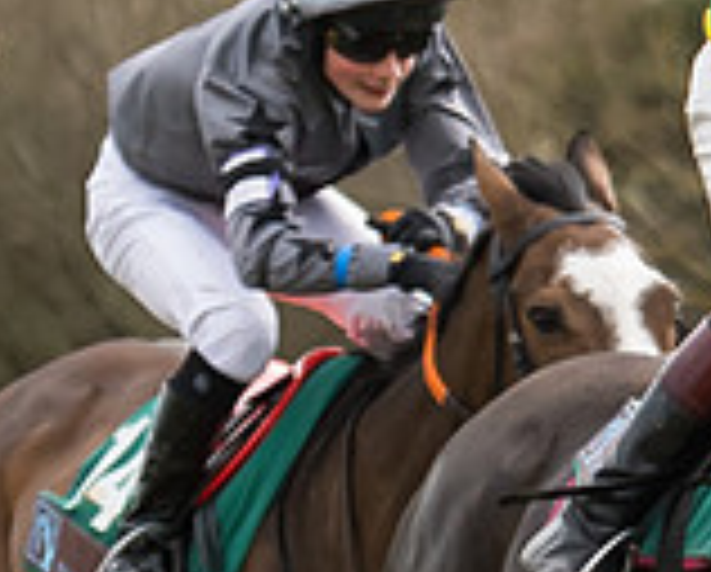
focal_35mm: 1368
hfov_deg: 1.4
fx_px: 28840
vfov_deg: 1.1
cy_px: 1055
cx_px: 1056
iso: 250
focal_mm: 120
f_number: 4
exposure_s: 1/800
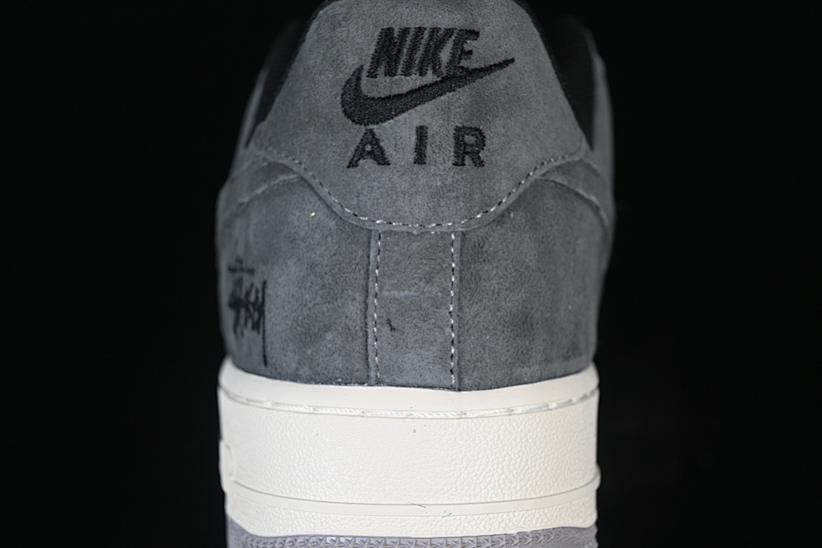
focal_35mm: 75
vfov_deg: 18.2
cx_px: 411
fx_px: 1712
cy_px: 274
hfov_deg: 27.0
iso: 160
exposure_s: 1/60
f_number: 6.3
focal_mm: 50
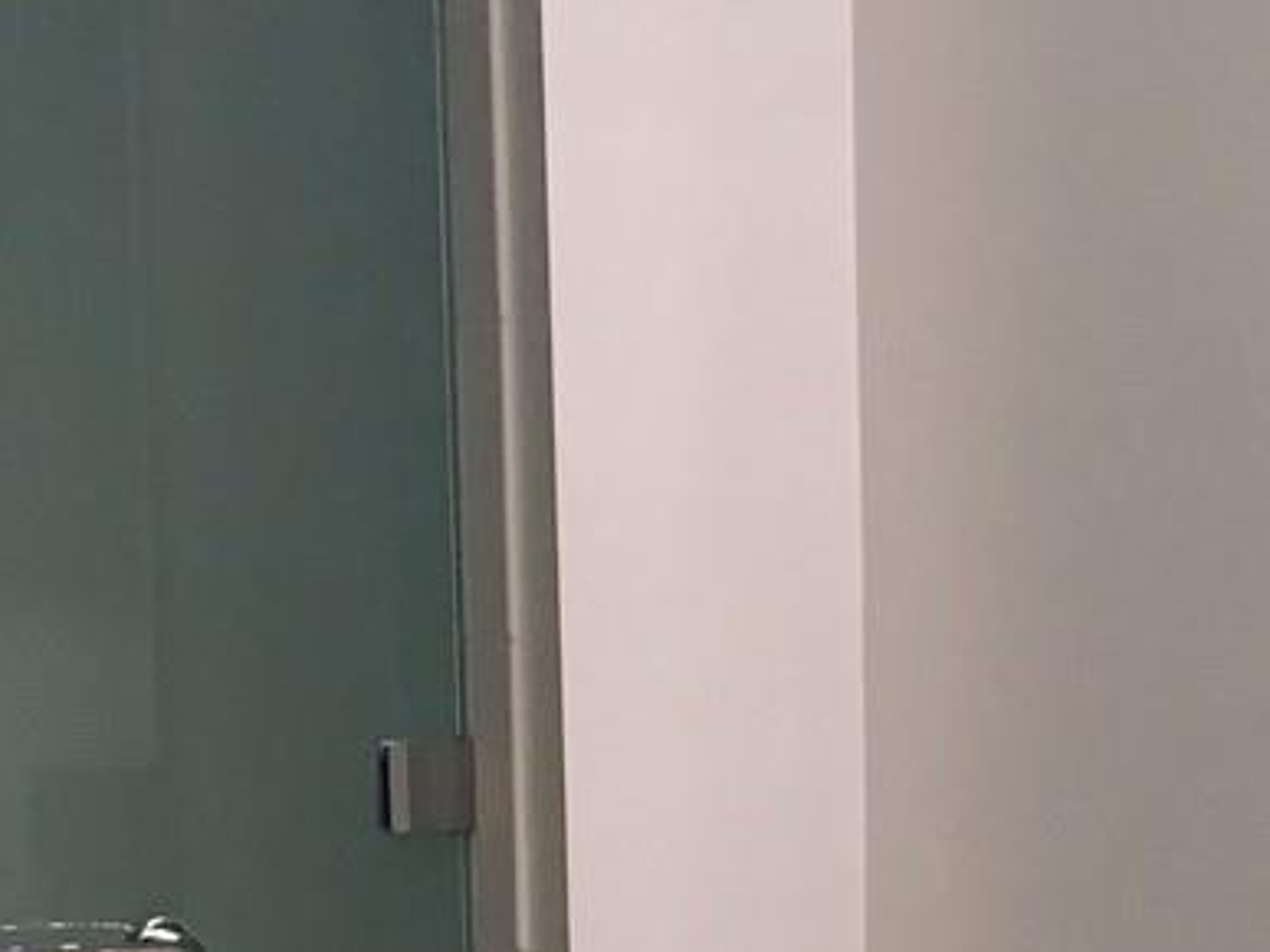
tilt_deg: -12.1
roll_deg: +1.8
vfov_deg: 11.7
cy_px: 1549
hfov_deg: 16.2
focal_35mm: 120
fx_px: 4401
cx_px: 1093
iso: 32
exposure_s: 1/40
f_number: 2.2
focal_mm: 4.15
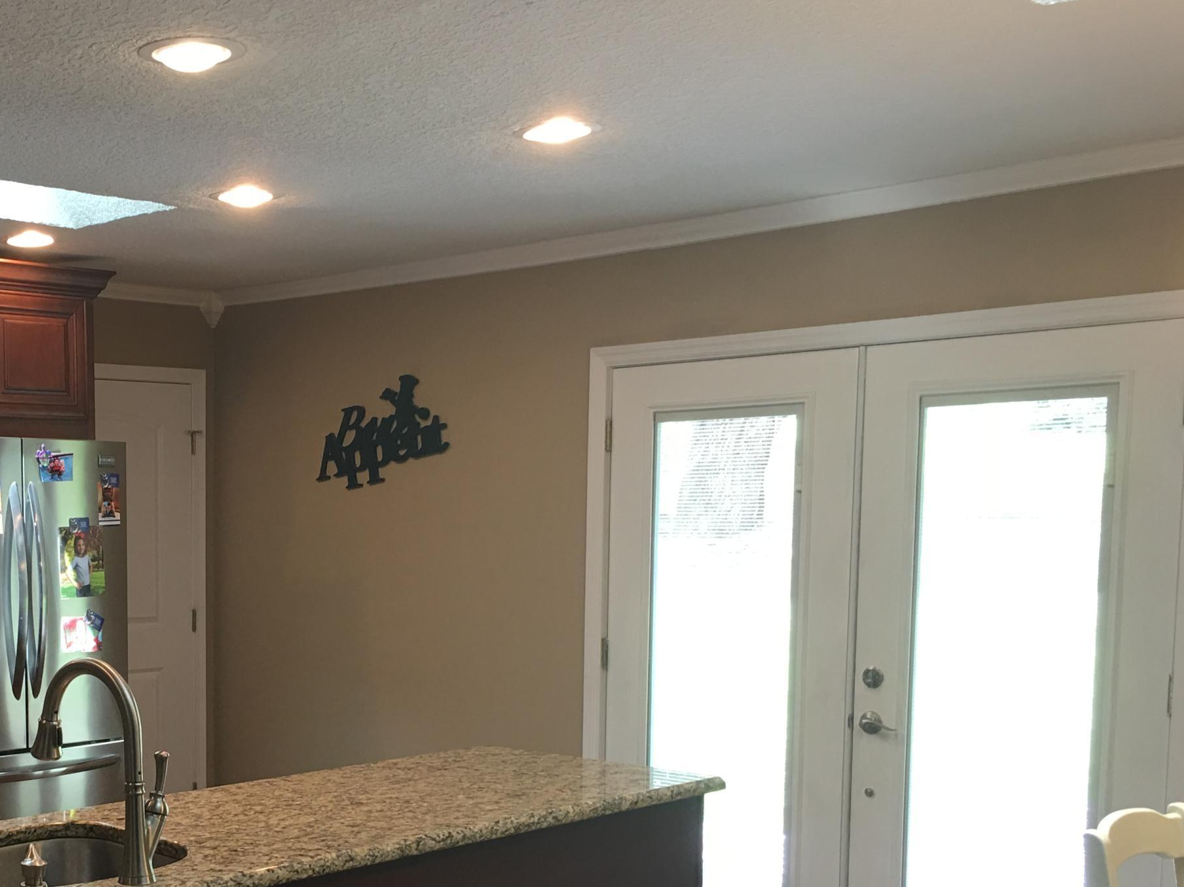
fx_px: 1641
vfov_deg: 29.5
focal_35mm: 48
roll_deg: +0.7
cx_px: 217
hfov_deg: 38.0
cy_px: 714
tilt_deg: -5.5
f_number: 2.2
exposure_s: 1/15
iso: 25
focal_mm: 4.15
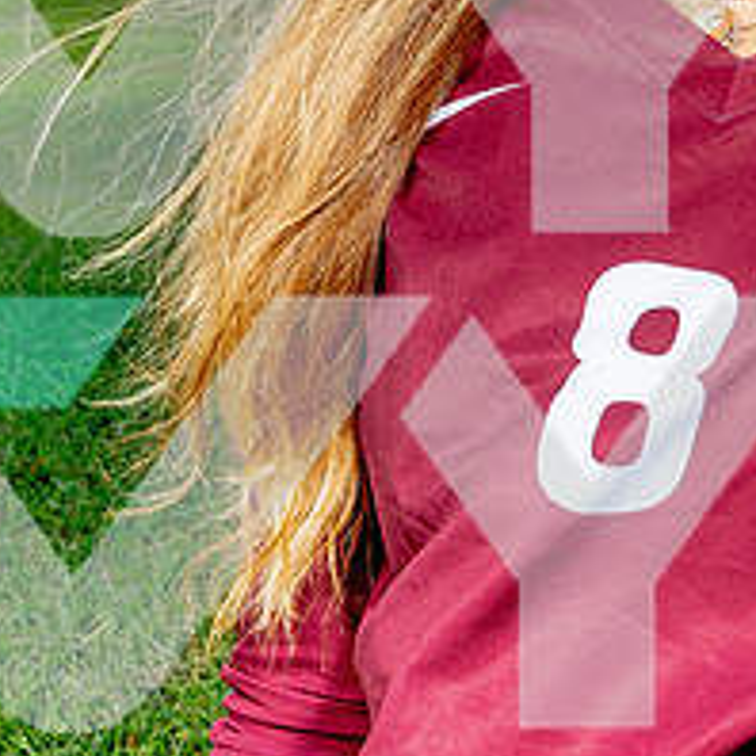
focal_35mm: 125
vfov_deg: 13.8
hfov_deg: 13.8
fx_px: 3089
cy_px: 89
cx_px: 758
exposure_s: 1/125
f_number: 11
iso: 100
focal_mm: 42
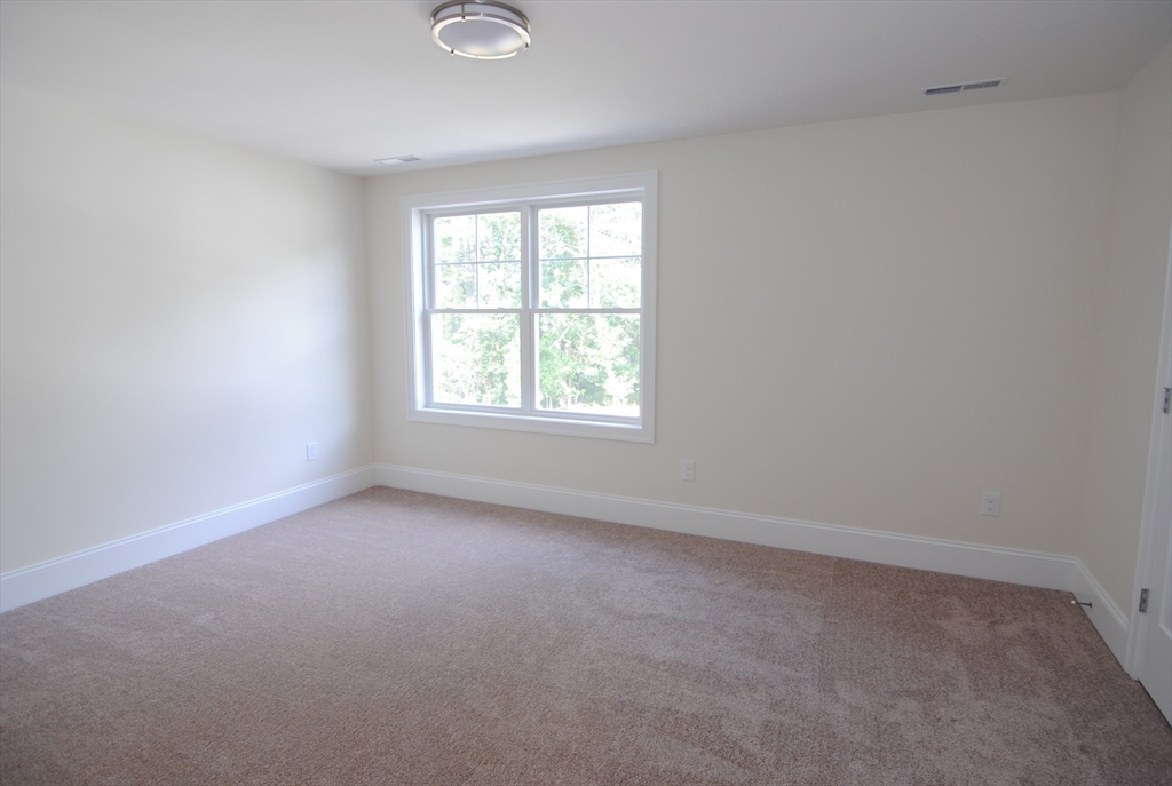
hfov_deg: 85.3
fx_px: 636
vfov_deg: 63.4
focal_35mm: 20
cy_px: 393
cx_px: 586
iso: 200
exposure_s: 1/40
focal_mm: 13
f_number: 3.2
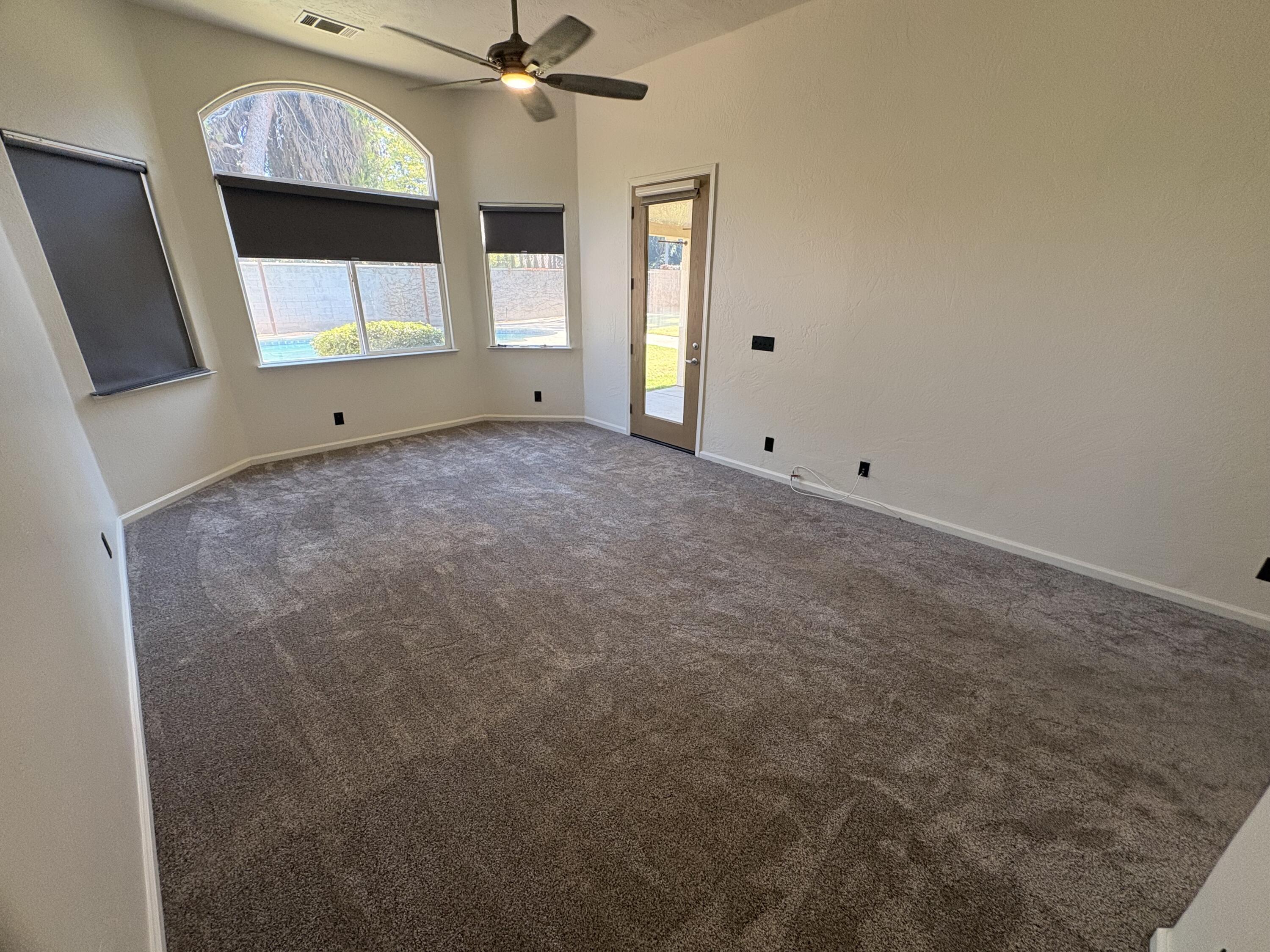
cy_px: 476
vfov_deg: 85.7
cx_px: 635
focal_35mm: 14
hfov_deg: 102.1
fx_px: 514
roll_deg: -0.4
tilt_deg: -19.0
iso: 125
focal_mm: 2.22
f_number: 2.2
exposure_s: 1/120
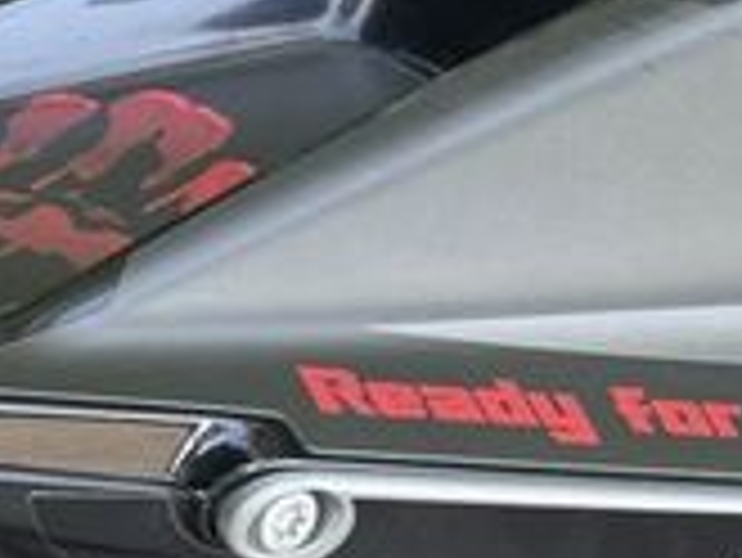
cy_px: 760
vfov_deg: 7.9
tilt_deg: -49.9
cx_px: 103
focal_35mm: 186
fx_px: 3990
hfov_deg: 10.6
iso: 80
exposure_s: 1/172
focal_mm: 6.76
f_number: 1.78
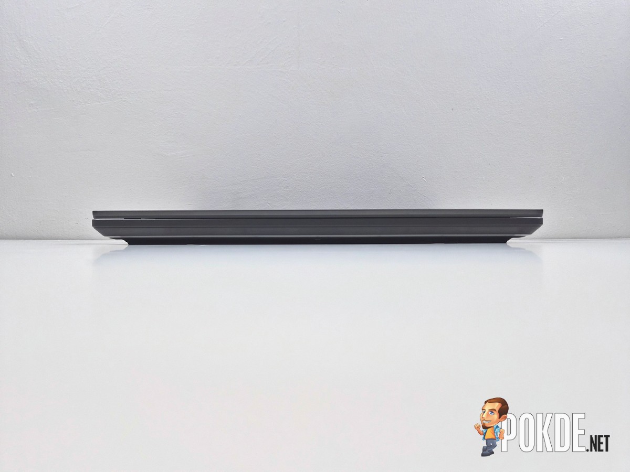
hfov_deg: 73.9
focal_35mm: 23
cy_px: 236
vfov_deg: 58.9
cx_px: 315
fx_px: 419
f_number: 1.8
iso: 50
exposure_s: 1/180
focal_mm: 5.4
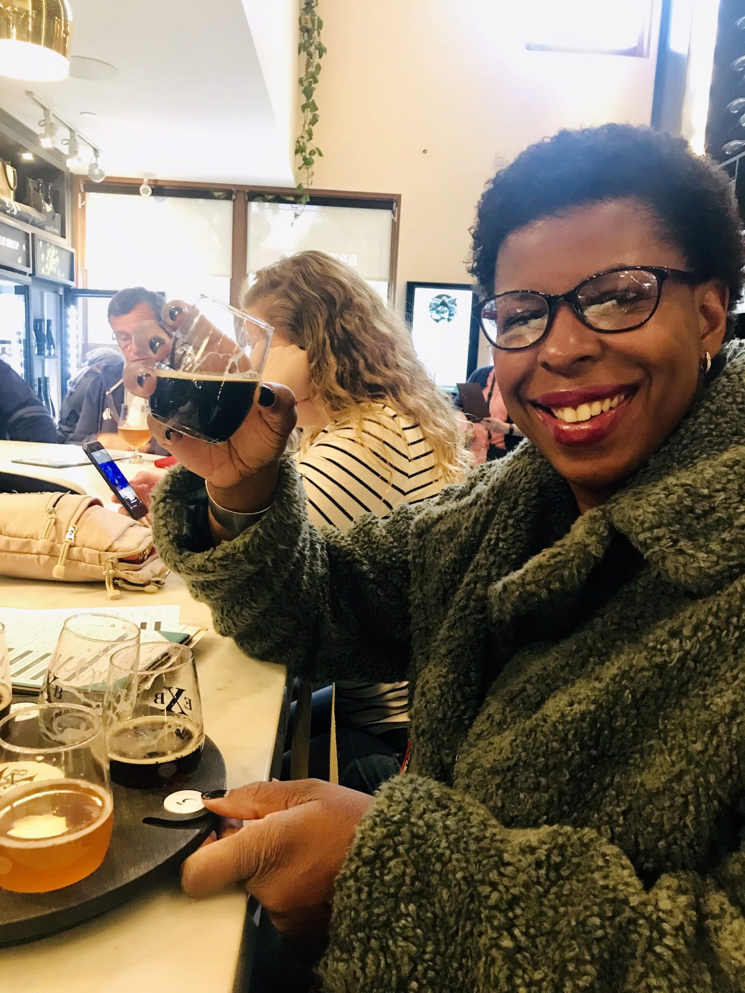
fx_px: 803
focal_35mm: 28
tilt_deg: -7.4
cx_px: 372
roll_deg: -2.1
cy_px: 496
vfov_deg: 63.4
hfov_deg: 49.7
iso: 80
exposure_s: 1/15
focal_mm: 3.99
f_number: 1.8
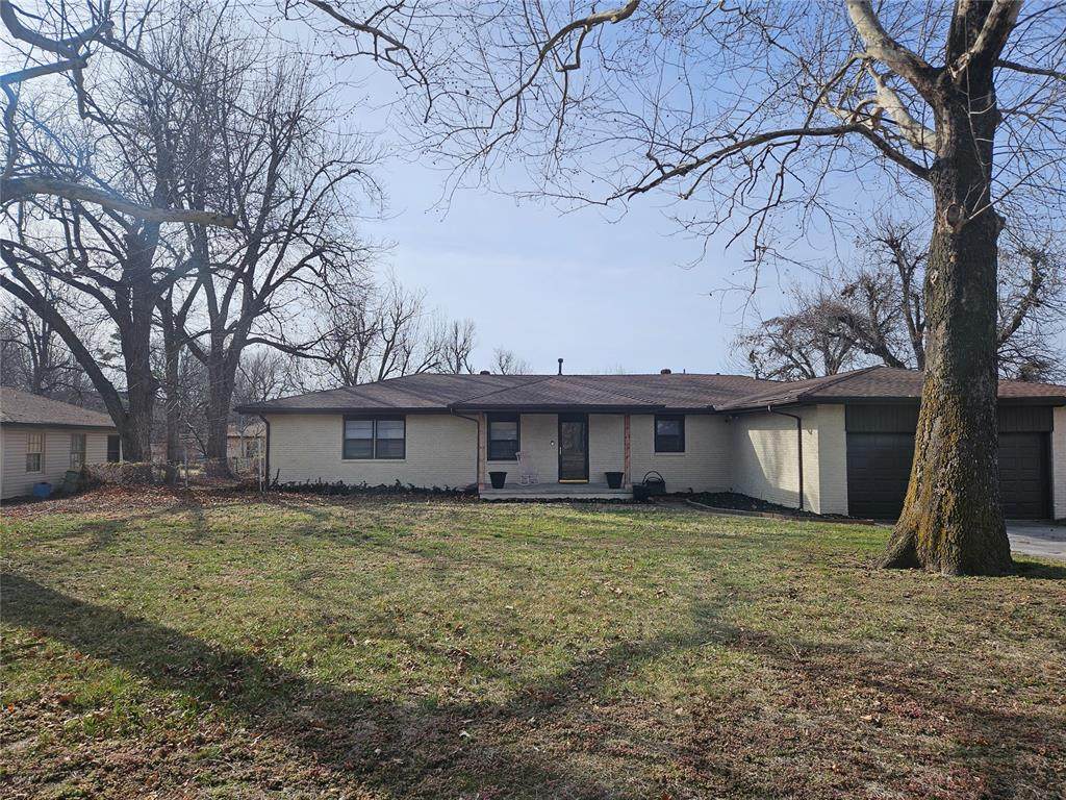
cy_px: 400
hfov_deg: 73.9
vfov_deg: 58.9
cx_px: 533
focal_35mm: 23
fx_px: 708
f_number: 1.8
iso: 25
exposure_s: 1/2417
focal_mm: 5.4
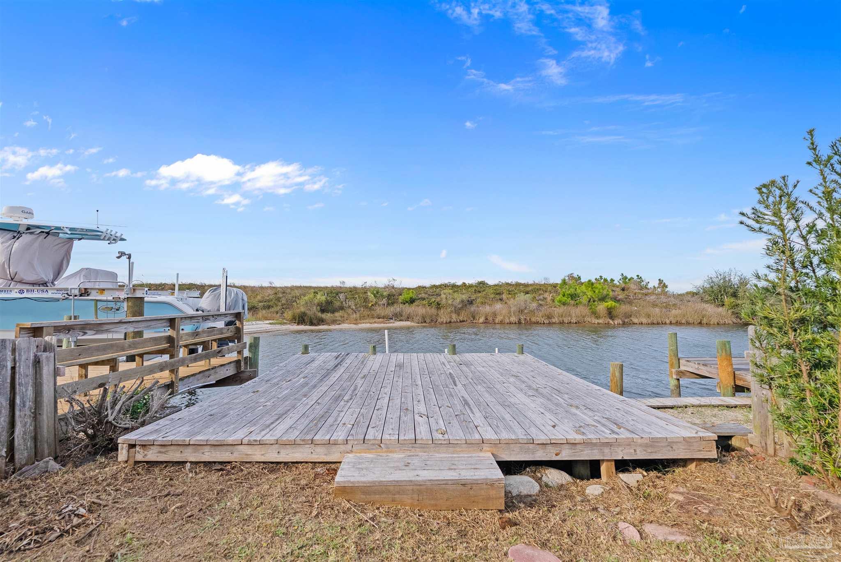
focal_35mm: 14
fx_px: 327
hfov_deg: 104.2
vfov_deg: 81.3
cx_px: 420
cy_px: 281
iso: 200
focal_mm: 14
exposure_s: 1/320
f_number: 4.5
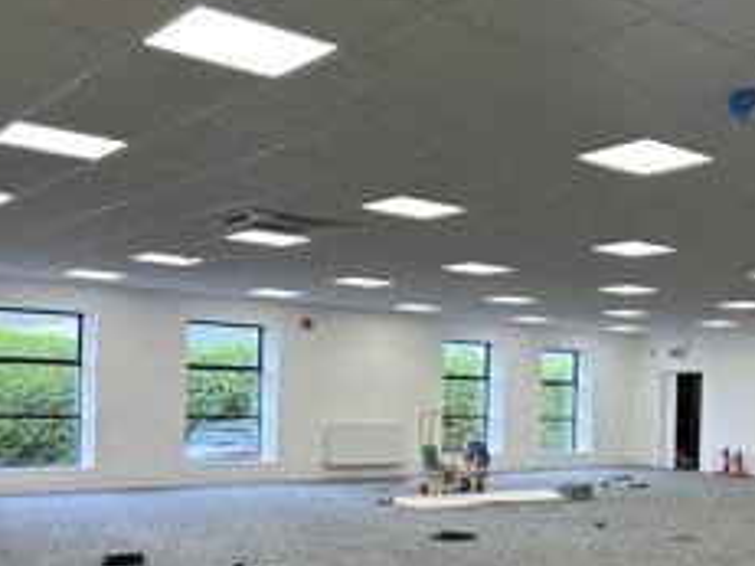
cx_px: 598
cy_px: 412
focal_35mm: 45
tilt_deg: -0.8
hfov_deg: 40.5
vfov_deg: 31.7
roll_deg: -1.1
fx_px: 981
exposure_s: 1/100
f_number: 1.5
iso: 40
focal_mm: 5.7
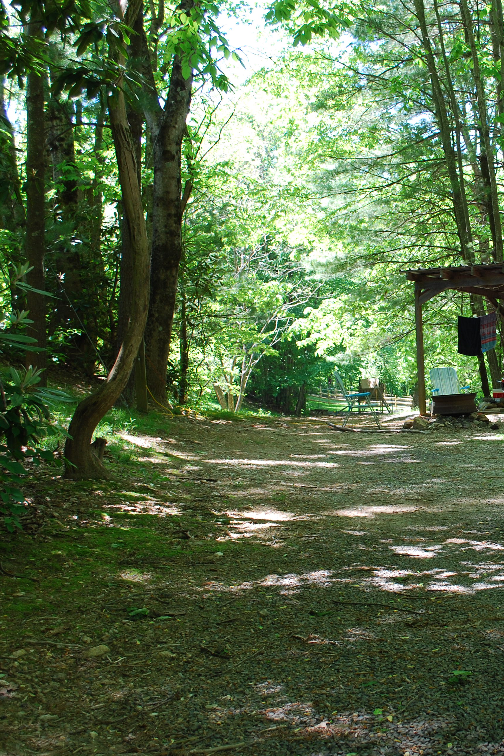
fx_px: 1050
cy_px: 378
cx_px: 485
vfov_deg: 39.6
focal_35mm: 50
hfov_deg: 25.8
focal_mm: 22
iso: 200
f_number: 5.6
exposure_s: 1/60
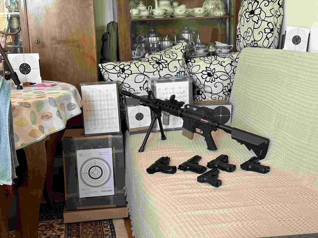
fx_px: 441
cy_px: 119
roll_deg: +0.8
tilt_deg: -12.6
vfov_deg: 30.3
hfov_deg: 39.7
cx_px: 159
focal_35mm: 48
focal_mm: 6.86
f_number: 1.78
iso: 125
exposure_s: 1/60
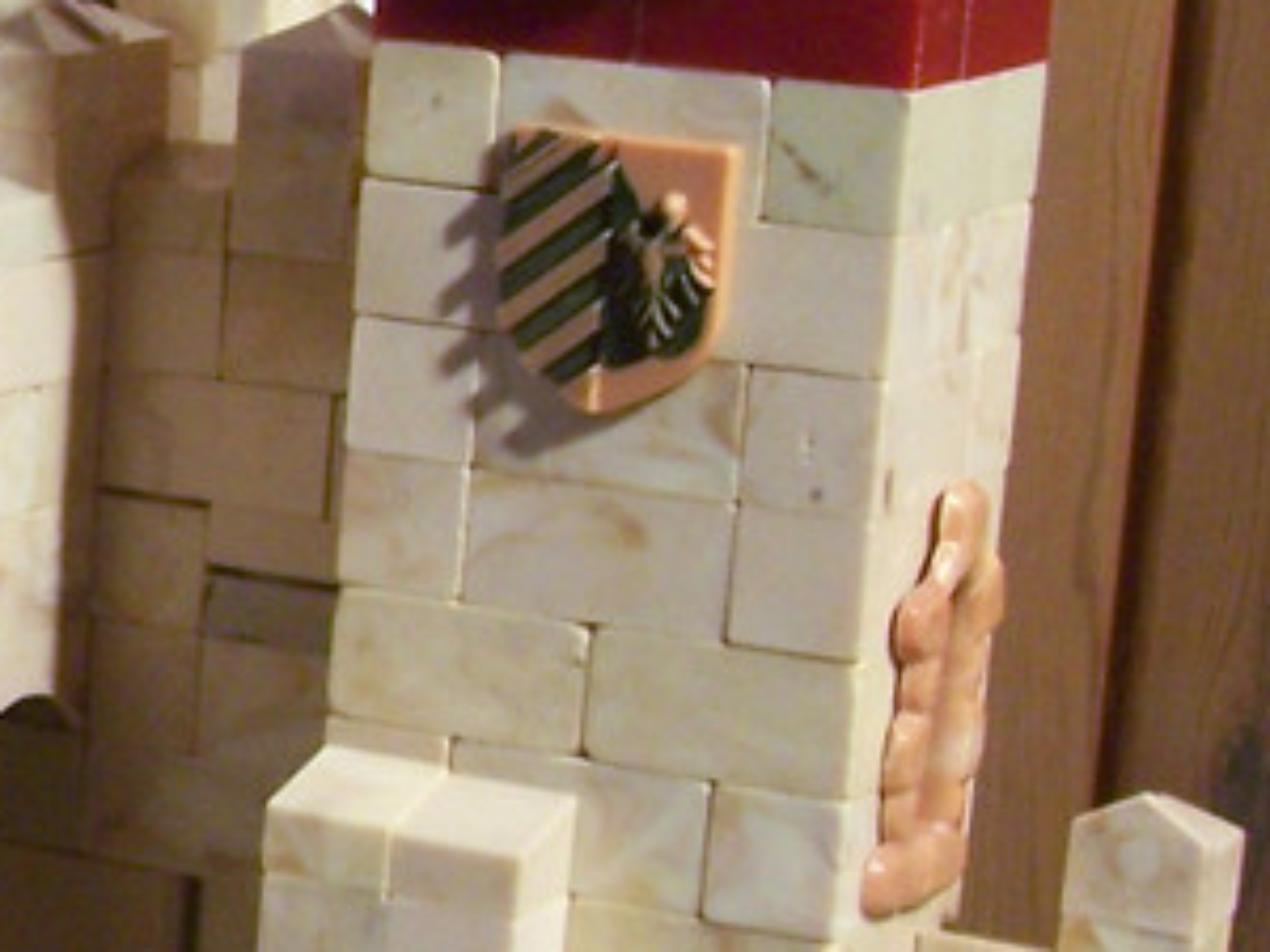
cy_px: 639
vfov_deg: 12.2
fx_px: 4439
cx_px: -950
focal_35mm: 121
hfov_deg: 14.5
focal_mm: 5.6
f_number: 2.7
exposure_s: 1/20
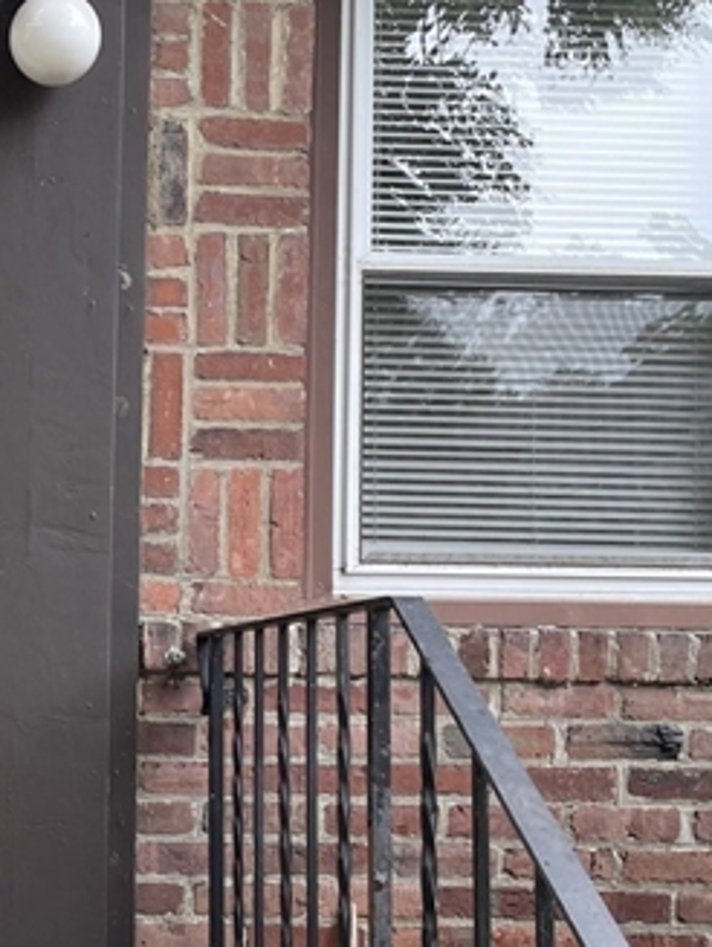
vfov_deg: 31.4
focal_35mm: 61
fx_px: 1670
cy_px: 623
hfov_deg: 22.6
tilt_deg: +4.7
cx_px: -81
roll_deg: -0.6
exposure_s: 1/202
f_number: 1.6
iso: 32
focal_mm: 4.2
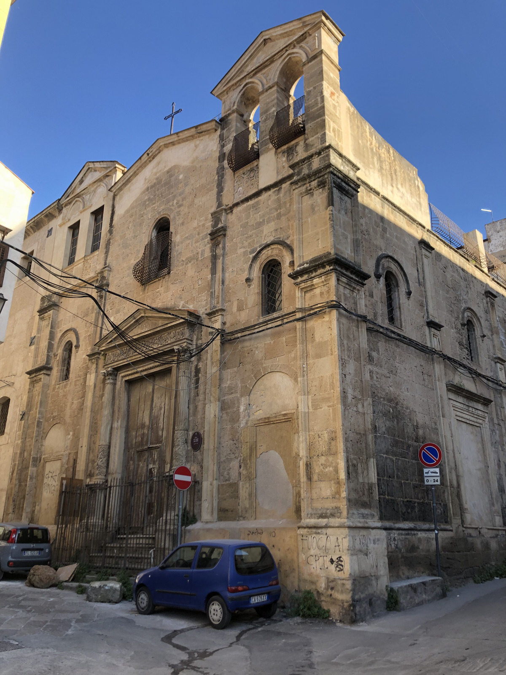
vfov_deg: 63.4
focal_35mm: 28
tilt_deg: +21.0
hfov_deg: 49.7
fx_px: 546
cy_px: 338
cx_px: 253
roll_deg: -0.6
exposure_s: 1/444
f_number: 1.8
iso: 20
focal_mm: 4
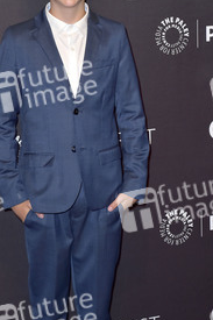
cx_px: 72
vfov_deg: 20.0
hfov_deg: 13.4
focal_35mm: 102
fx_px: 906
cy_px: 147
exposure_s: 1/320
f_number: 6.3
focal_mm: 70
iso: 640
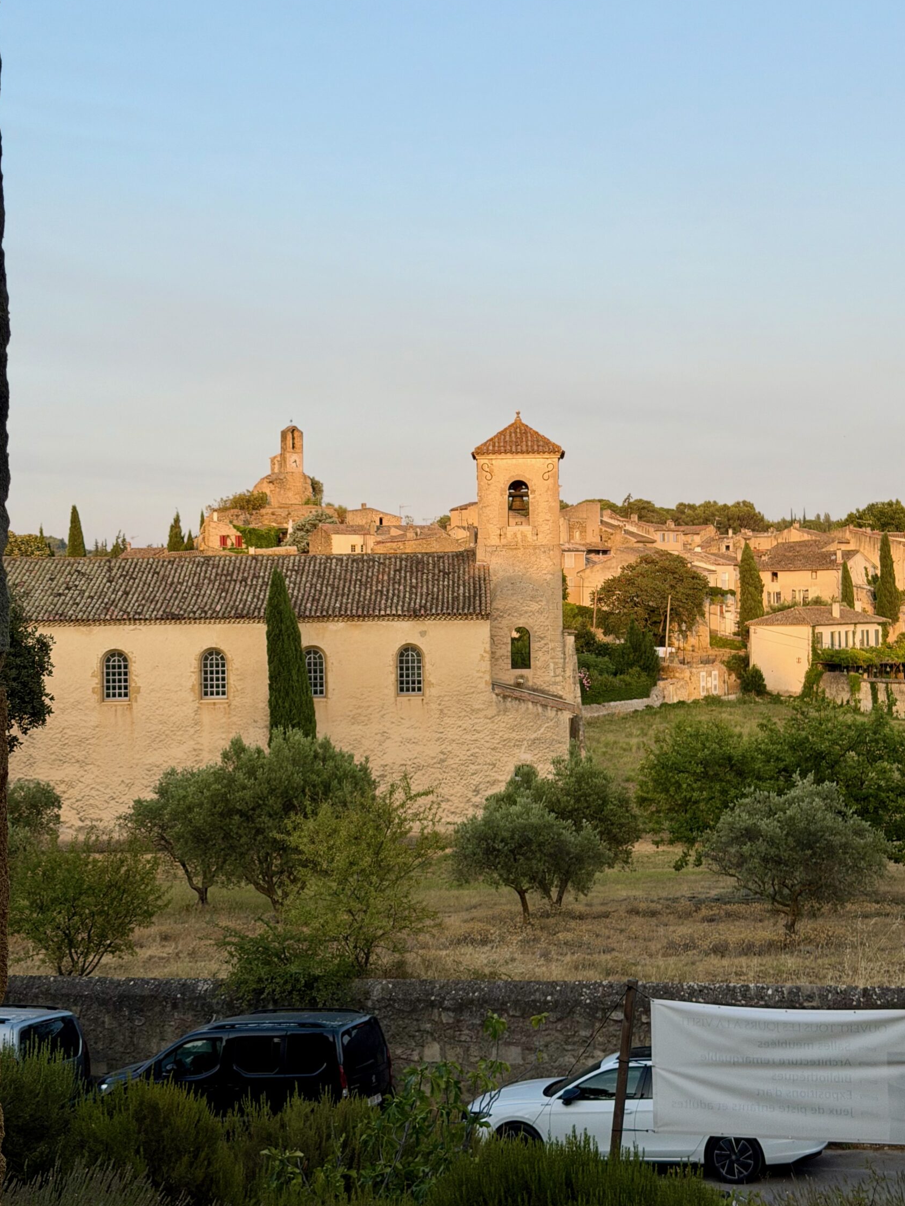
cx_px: 465
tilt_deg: +0.6
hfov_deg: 26.6
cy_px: 580
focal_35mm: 55
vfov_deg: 34.9
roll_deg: +0.2
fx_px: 1917
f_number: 1.78
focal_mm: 6.76
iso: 64
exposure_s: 1/1456
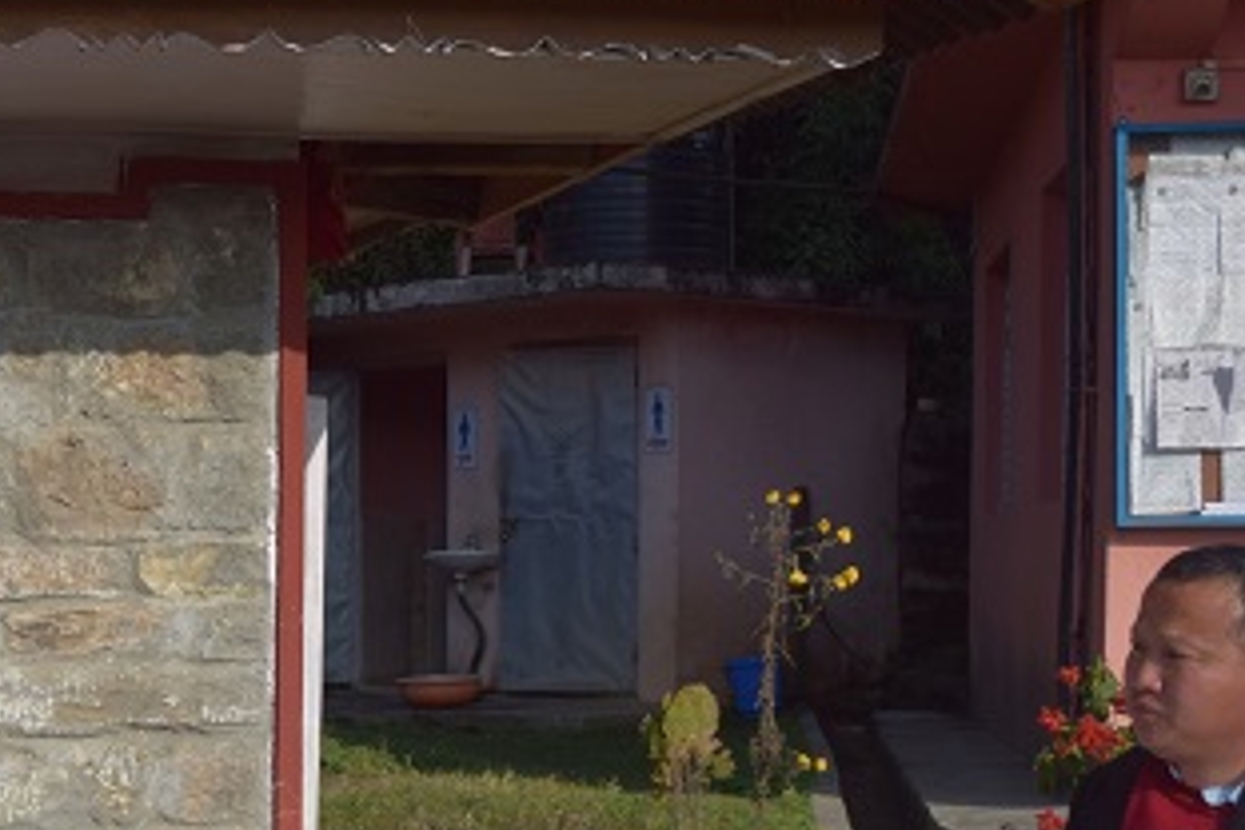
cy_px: 754
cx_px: -48
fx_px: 2697
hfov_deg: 24.6
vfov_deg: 17.2
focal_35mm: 78
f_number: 3.5
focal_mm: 18
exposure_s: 1/3200
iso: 200
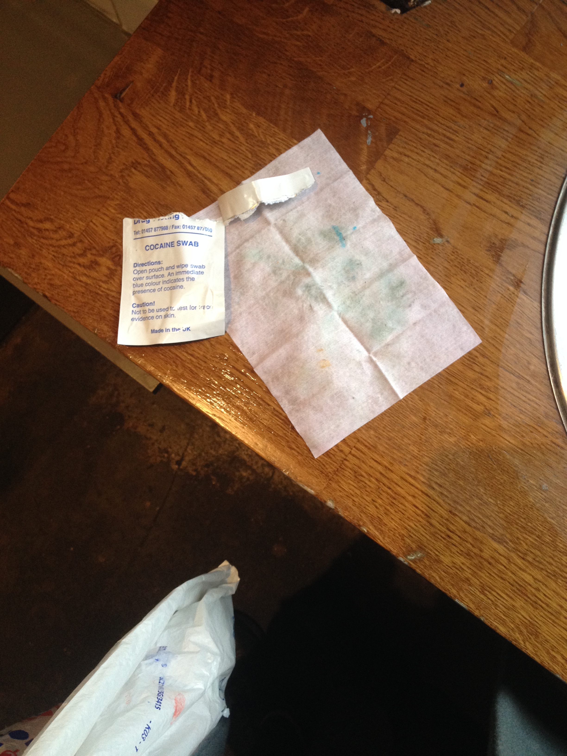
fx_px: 764
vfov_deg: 52.6
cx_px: 284
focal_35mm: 35
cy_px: 378
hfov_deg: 40.7
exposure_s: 1/20
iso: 125
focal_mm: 4.28
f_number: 2.4
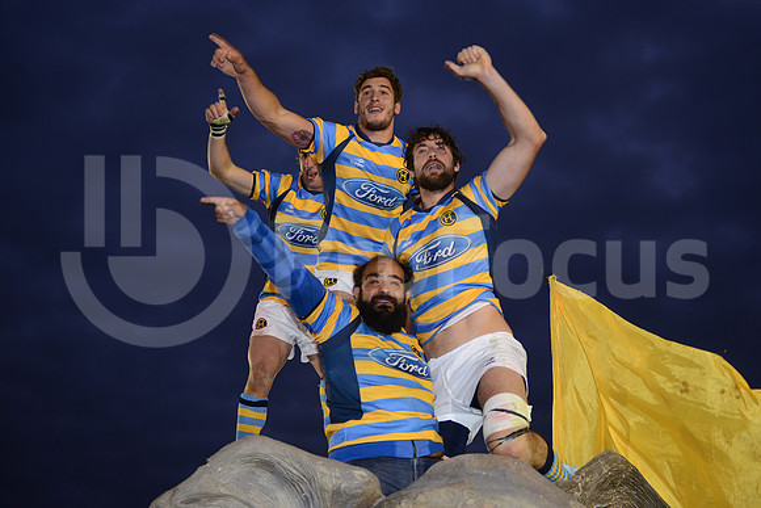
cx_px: 380
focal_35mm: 52
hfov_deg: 38.2
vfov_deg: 26.0
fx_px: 1099
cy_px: 254
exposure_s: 1/160
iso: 500
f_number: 2.8
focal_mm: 52
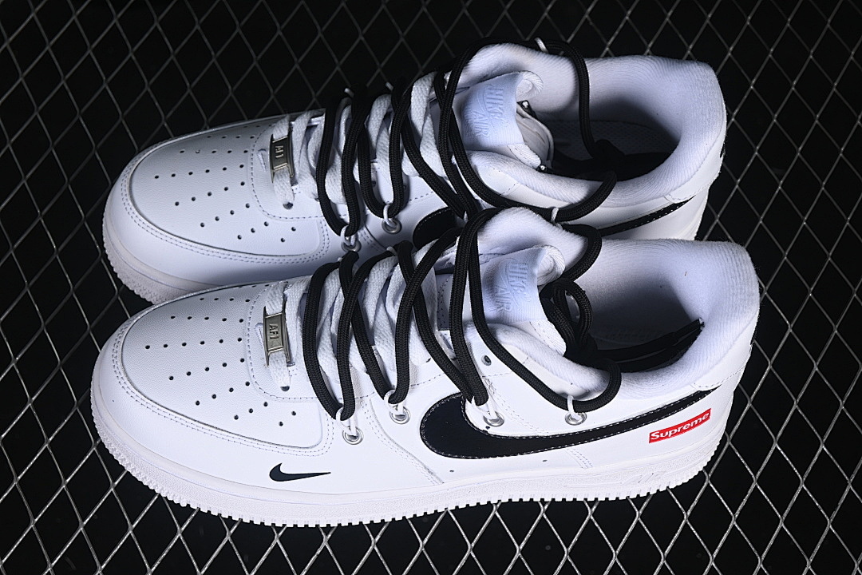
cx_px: 431
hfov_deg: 27.0
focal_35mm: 75
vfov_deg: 18.2
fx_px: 1796
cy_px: 288
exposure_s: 1/80
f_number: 7.1
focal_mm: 50
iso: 160
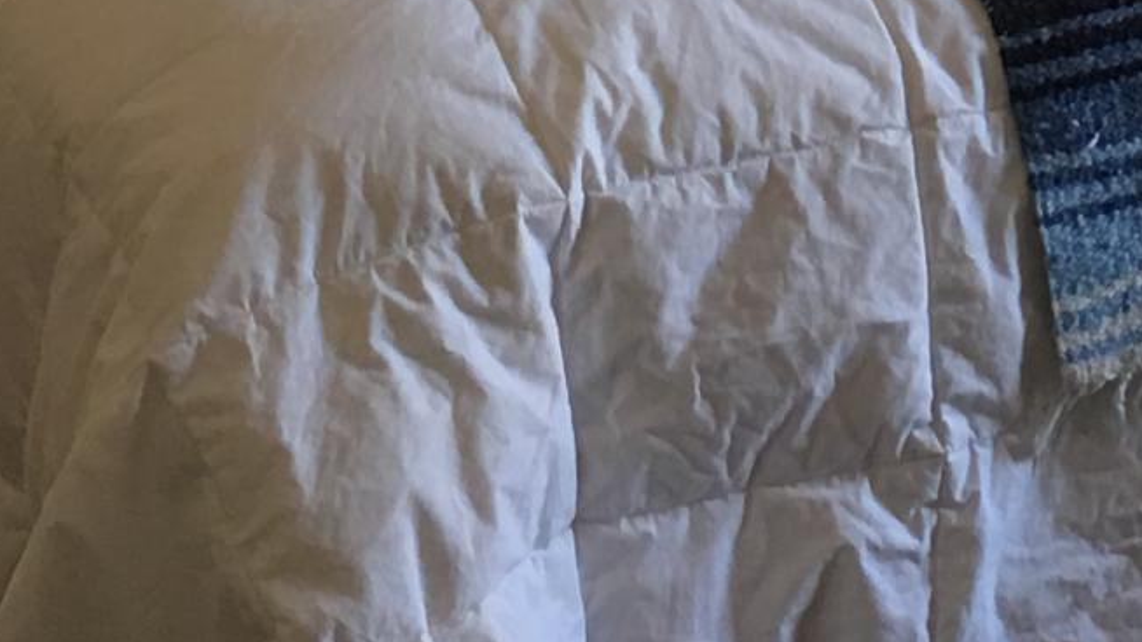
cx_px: 1434
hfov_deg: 14.3
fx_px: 4391
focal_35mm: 145
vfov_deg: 8.0
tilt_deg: -9.2
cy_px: -628
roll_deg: -2.6
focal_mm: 4.15
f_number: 2.2
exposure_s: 1/15
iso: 40
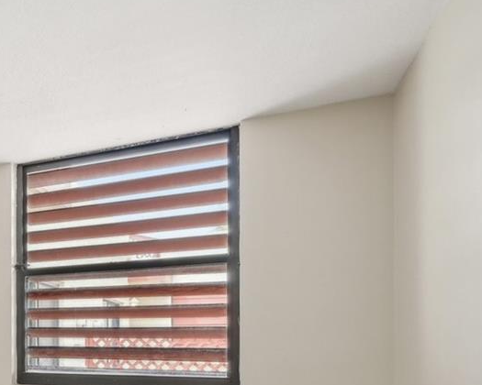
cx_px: -166
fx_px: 571
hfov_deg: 32.4
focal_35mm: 40
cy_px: 329
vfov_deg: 35.6
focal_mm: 14
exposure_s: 1/15
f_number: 8
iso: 400
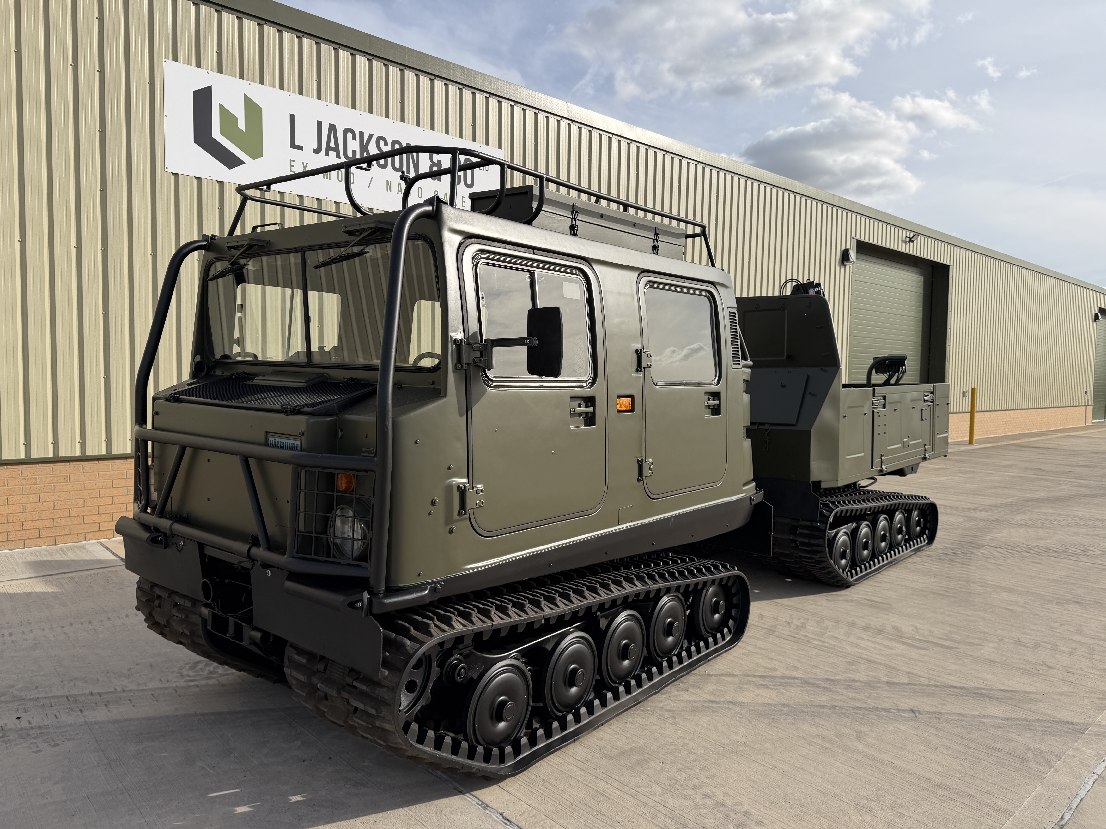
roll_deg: +2.0
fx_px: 767
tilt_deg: -2.4
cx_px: 553
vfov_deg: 56.8
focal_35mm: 24
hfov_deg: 71.6
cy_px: 414
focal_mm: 6.76
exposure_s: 1/4975
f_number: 1.78
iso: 80
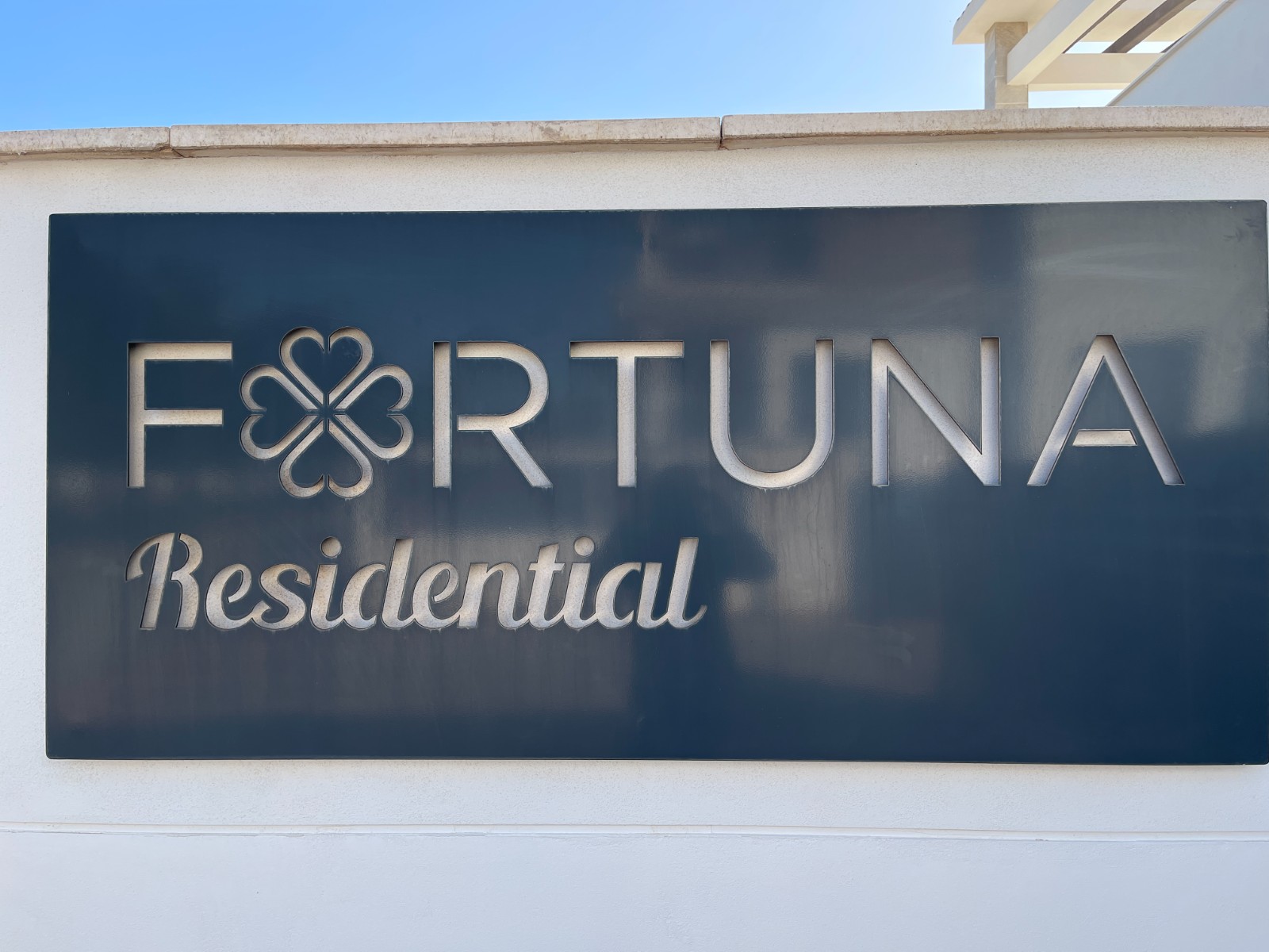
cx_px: 634
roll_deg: +0.2
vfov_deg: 54.9
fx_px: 916
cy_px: 476
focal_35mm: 25
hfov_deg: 69.4
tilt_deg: -0.4
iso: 32
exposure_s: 1/848
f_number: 1.6
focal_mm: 5.1
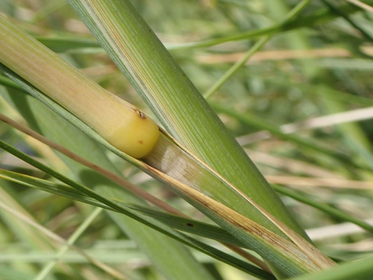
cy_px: 193
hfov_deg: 14.2
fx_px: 1498
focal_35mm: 139
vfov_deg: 10.7
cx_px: 160
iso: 200
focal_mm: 18
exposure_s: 1/400
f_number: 6.3
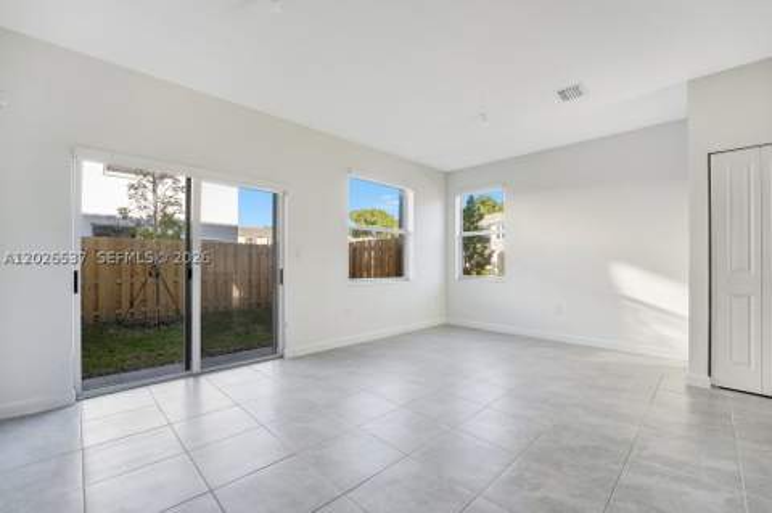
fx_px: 300
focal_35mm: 14
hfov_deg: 104.3
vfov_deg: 81.1
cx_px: 386
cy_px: 256
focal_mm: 14
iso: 100
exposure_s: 1/20
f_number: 8
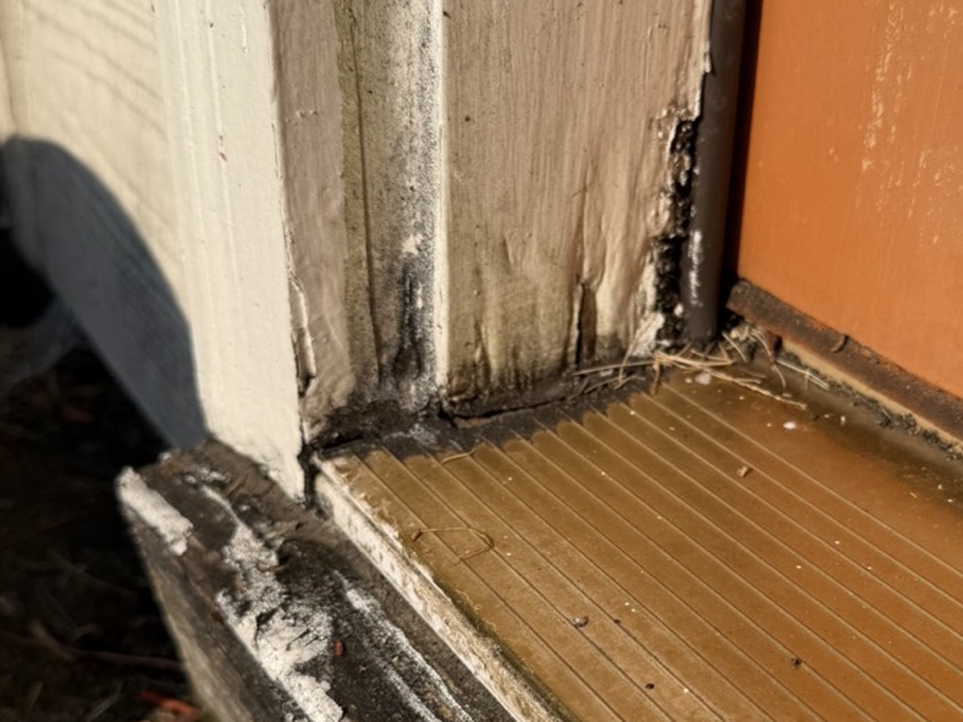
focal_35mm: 46
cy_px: 496
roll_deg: -3.7
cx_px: 608
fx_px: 1280
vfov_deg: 31.2
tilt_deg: -30.0
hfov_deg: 40.9
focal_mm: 6.76
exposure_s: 1/6173
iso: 80
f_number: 1.78
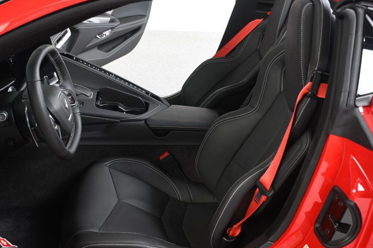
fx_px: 445
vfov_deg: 31.1
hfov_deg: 45.5
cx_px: 184
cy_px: 124
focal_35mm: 43
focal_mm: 22
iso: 100
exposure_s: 1/160
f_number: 4.5
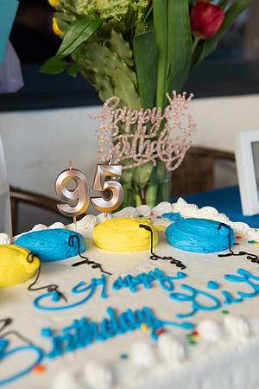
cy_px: 194
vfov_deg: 35.6
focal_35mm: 56
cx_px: 130
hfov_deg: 24.2
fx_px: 604
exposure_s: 1/400
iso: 800
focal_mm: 56
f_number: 5
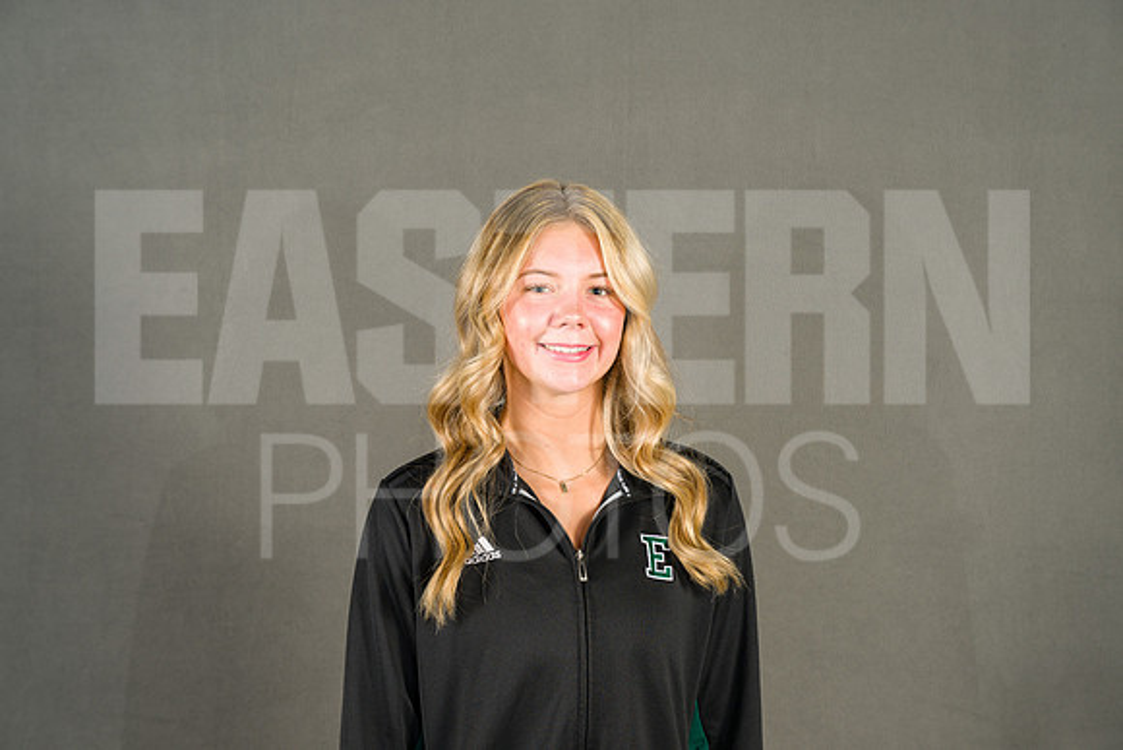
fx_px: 1872
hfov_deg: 33.4
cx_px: 562
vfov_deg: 22.6
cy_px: 375
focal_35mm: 60
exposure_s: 1/200
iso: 200
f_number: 8
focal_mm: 60
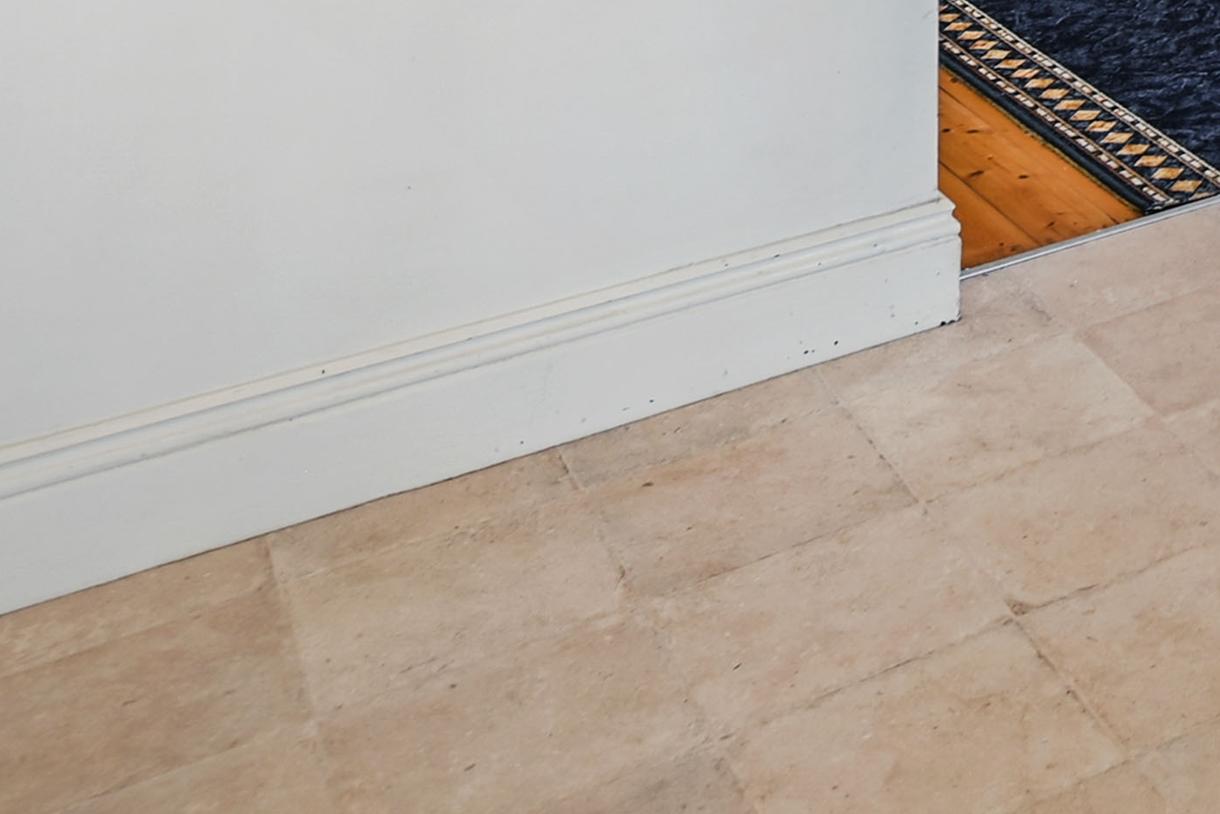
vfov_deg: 18.2
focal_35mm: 60
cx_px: 1865
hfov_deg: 24.9
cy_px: -627
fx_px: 2034
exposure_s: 1/8
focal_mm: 14
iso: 100
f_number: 4
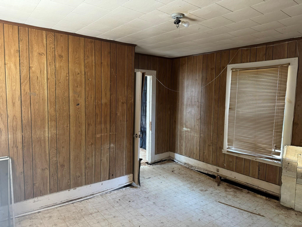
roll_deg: -1.2
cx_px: 151
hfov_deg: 71.6
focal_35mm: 24
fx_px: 209
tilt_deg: -5.4
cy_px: 114
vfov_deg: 56.8
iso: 400
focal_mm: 6.76
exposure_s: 1/60
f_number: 1.78
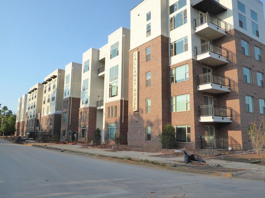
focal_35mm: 29
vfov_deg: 48.2
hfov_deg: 61.7
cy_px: 99
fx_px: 222
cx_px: 132
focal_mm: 5
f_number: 3.5
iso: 160
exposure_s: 1/500
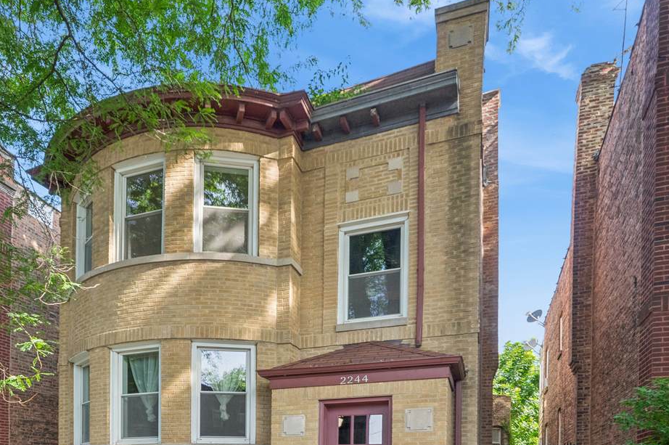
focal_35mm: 25
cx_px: 266
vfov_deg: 50.2
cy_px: 300
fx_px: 464
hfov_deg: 70.8
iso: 400
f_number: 8
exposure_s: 1/80
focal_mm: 11.88
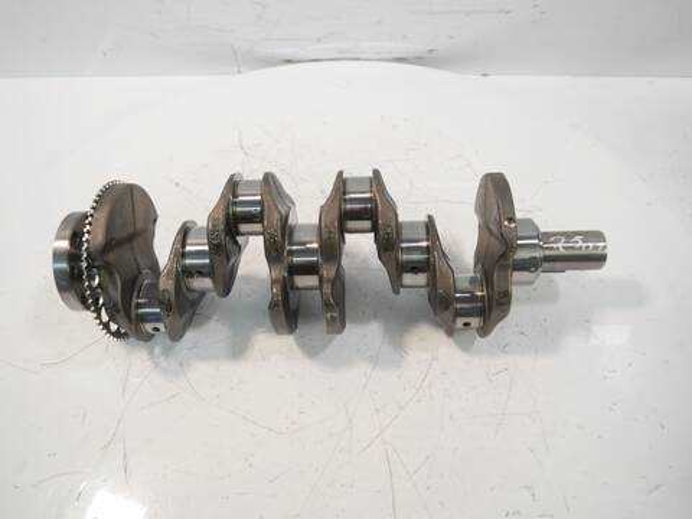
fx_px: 560
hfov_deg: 63.4
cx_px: 346
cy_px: 260
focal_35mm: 28
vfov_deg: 49.7
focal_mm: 14
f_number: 3.5
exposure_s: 1/60
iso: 400
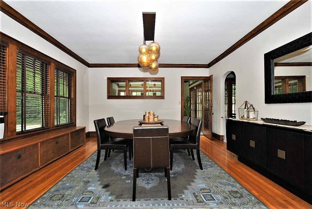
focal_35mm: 15
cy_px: 104
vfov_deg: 77.5
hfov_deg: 100.3
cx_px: 156
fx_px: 130
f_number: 10
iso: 400
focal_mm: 10
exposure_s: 1/60
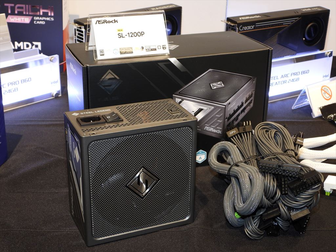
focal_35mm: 55
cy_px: 126
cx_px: 168
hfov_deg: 34.9
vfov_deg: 26.6
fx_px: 534
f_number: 3.5
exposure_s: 1/30
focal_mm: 9.8
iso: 200
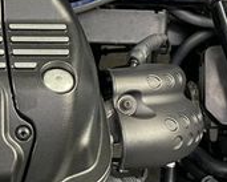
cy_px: 194
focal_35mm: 95
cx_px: 9
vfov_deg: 15.8
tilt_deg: -10.4
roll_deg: +1.8
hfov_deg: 19.7
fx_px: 639
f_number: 1.6
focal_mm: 4.2
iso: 400
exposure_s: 1/33
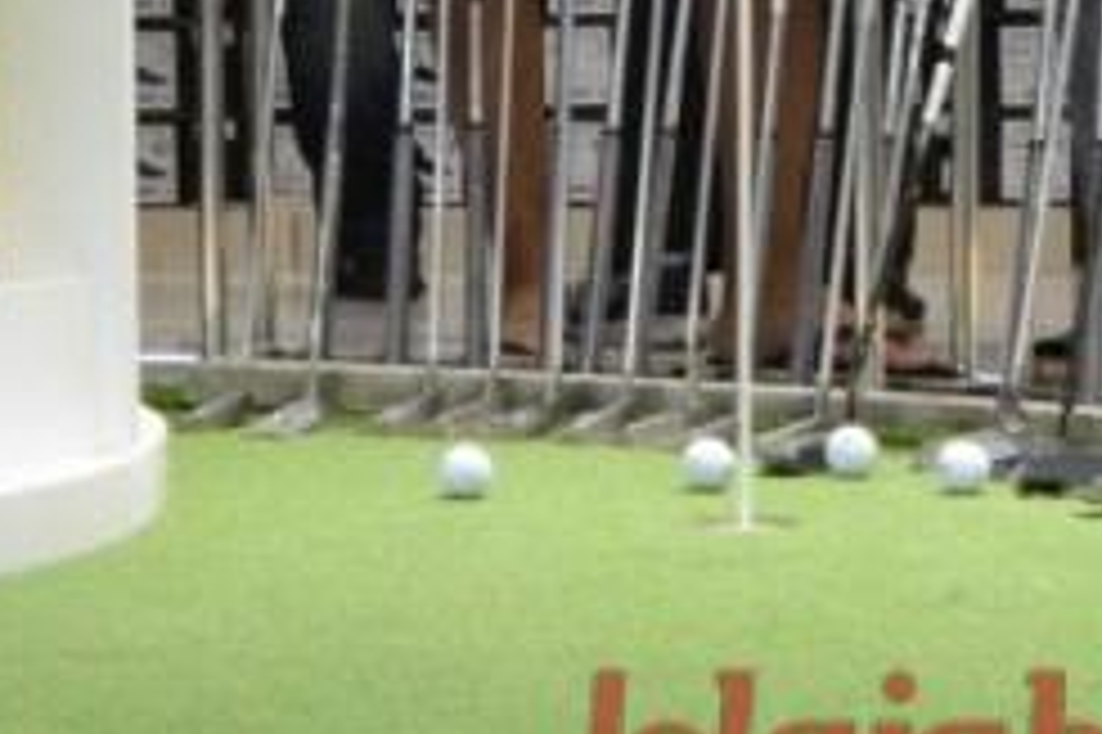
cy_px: -284
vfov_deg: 8.6
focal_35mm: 156
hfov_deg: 13.1
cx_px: 198
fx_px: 4770
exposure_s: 1/50
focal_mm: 27
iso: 1600
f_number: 11
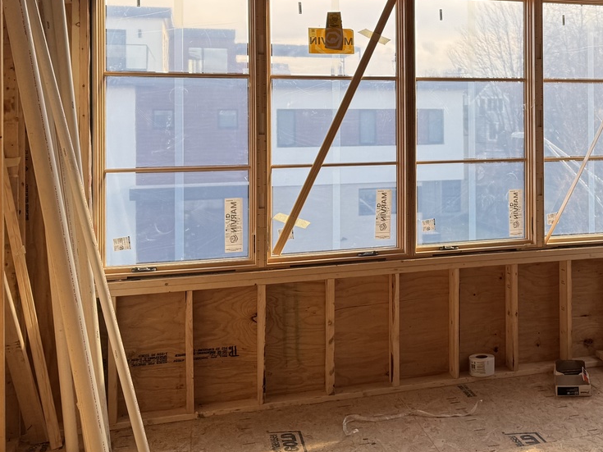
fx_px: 819
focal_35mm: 47
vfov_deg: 30.4
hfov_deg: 38.1
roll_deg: +0.5
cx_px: 527
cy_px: 117
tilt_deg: +0.5
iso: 80
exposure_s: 1/451
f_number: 1.78
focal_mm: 6.76
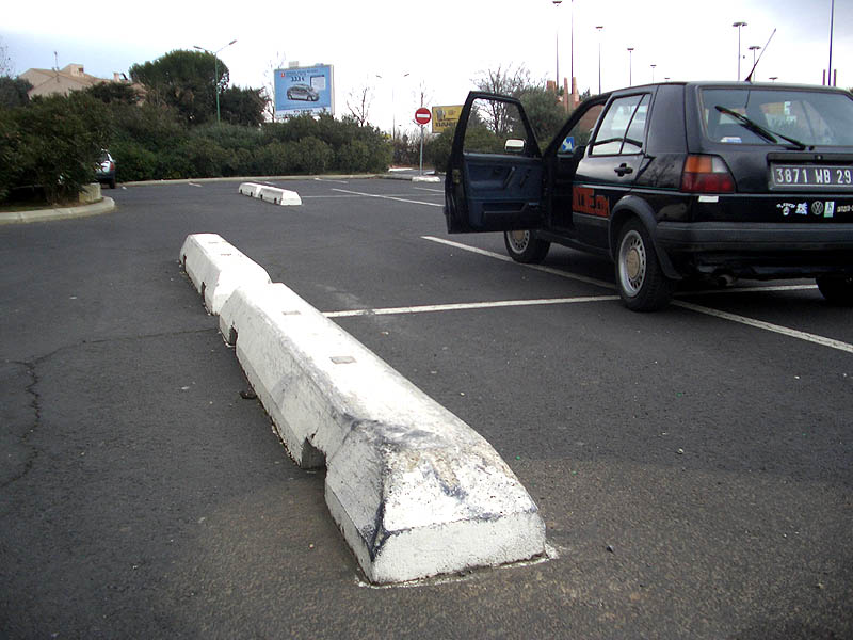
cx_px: 426
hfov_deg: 52.6
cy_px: 320
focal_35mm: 35
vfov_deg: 40.7
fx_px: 862
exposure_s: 1/320
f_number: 2.6
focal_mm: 5.8
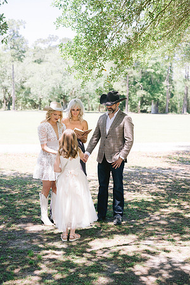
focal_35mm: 50
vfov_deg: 39.6
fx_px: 396
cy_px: 142
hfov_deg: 27.0
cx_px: 95
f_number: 3.2
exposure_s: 1/1000
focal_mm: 50
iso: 400
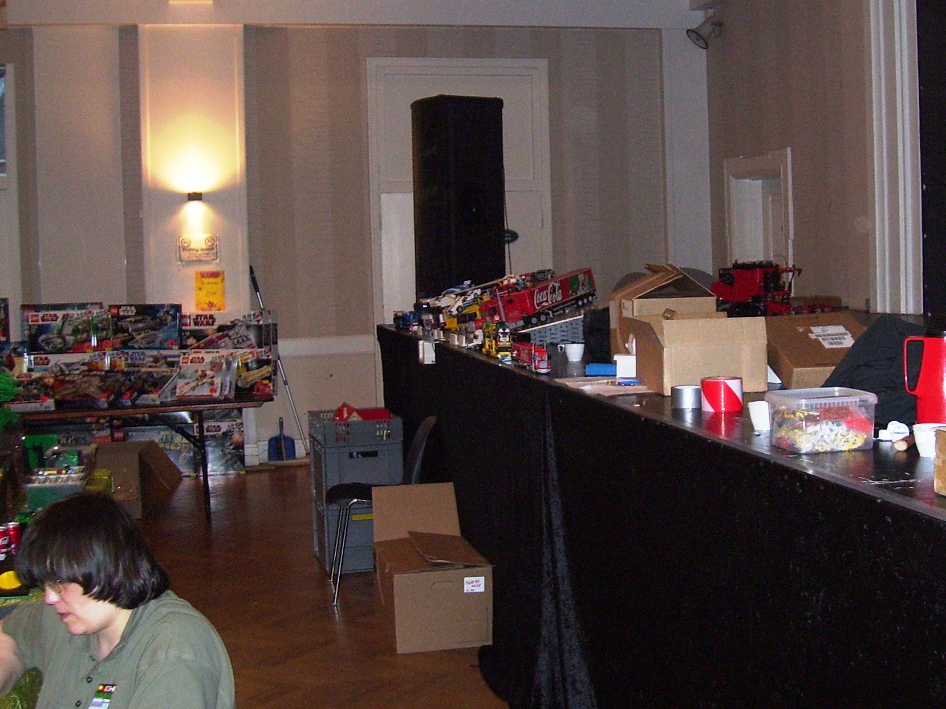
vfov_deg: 29.1
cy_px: 312
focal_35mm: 50
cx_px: 579
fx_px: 1366
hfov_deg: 38.0
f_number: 2.7
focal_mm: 6
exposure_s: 1/60
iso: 160
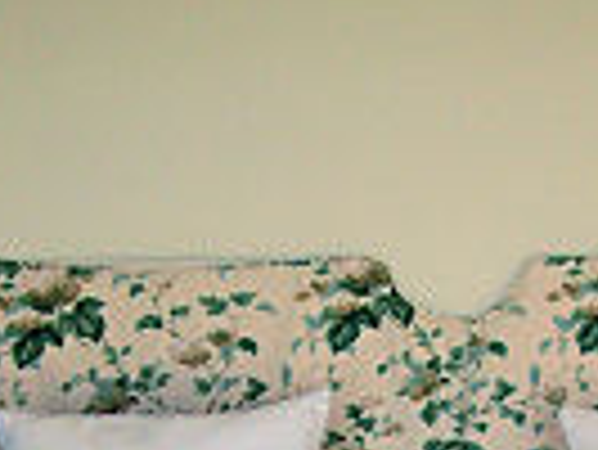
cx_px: 400
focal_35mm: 108
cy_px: 554
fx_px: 1867
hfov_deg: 18.1
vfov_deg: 13.3
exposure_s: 1/93.3
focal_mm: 6
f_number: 2.7
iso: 80
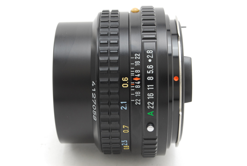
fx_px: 567
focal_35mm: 82
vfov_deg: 16.6
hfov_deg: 24.6
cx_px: 124
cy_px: 83
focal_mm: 55
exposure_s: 1/125
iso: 400
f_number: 13
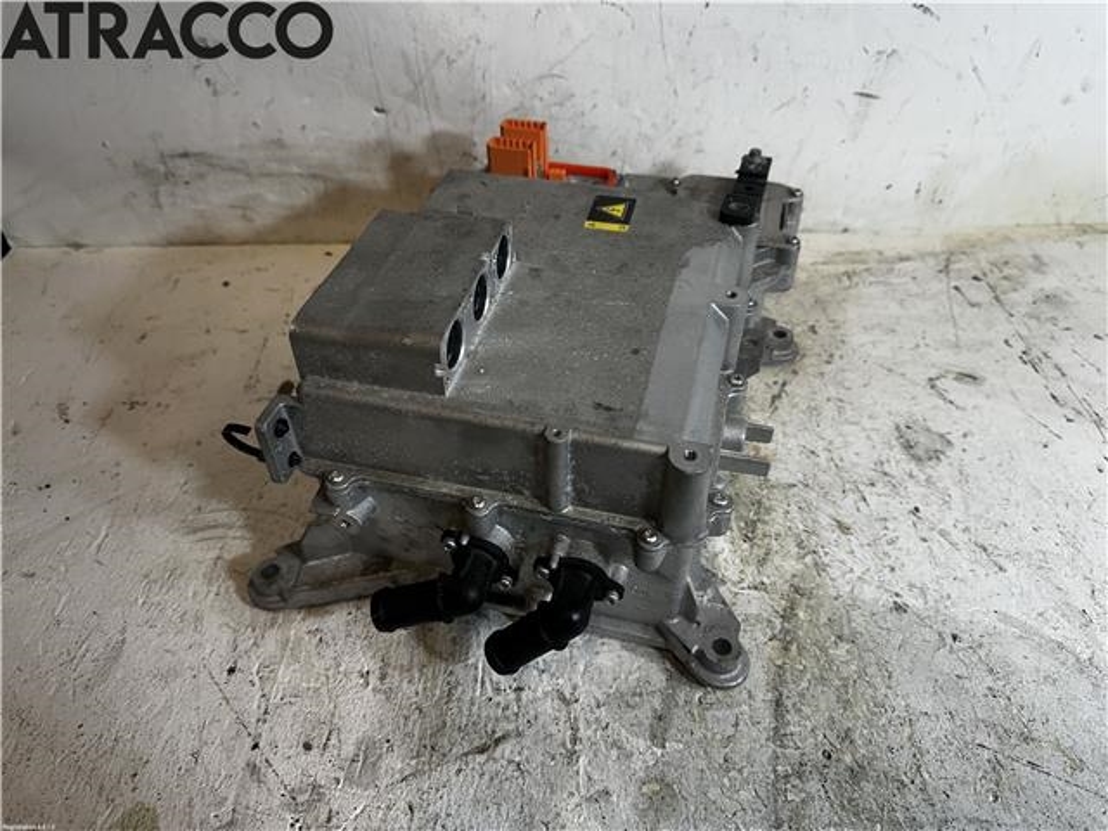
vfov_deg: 56.8
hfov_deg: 71.6
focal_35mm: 24
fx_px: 768
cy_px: 416
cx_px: 554
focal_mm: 6.86
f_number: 1.78
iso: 64
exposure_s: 1/100
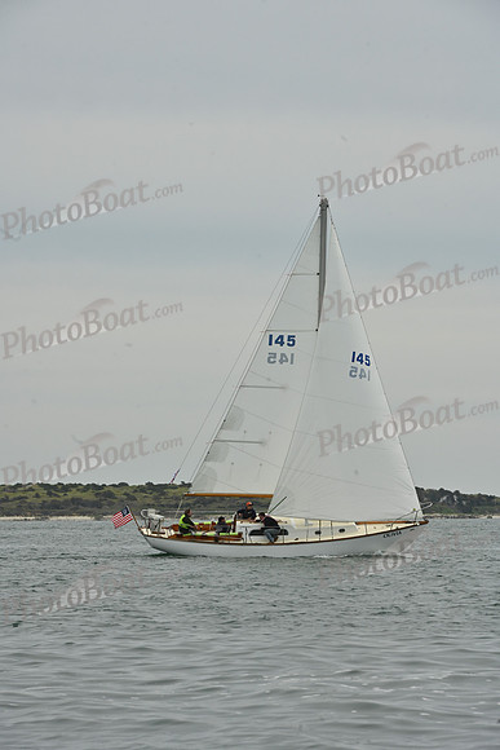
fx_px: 3747
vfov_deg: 11.4
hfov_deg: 7.6
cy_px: 375
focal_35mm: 180
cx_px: 250
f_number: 14
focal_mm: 180
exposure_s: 1/800
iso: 320
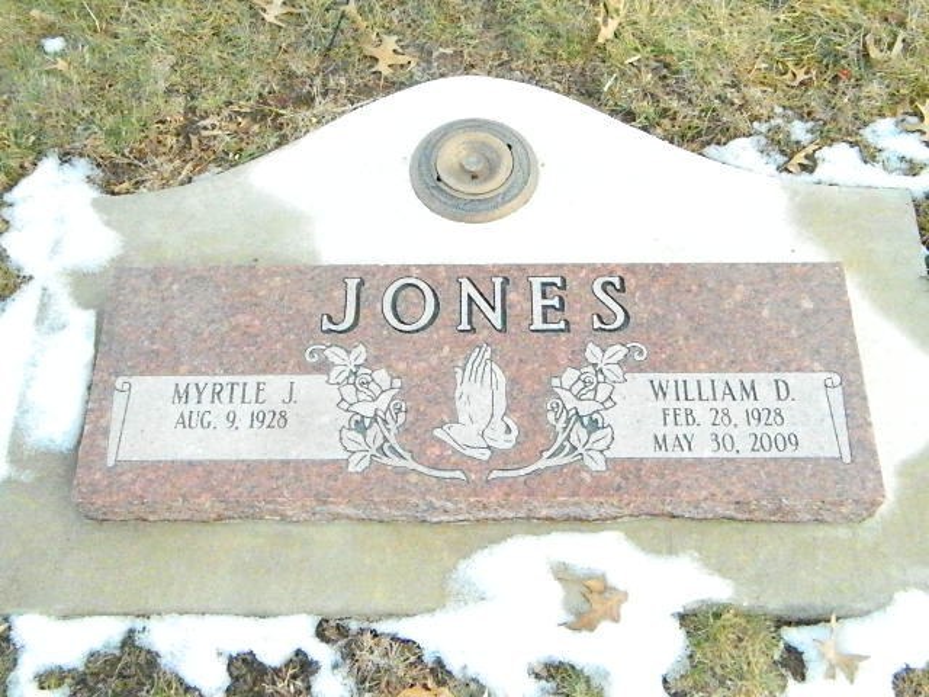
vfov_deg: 35.1
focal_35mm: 41
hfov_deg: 45.8
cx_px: 464
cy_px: 348
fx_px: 1100
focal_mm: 7.3
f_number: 9.8
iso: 6400
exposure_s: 1/1000
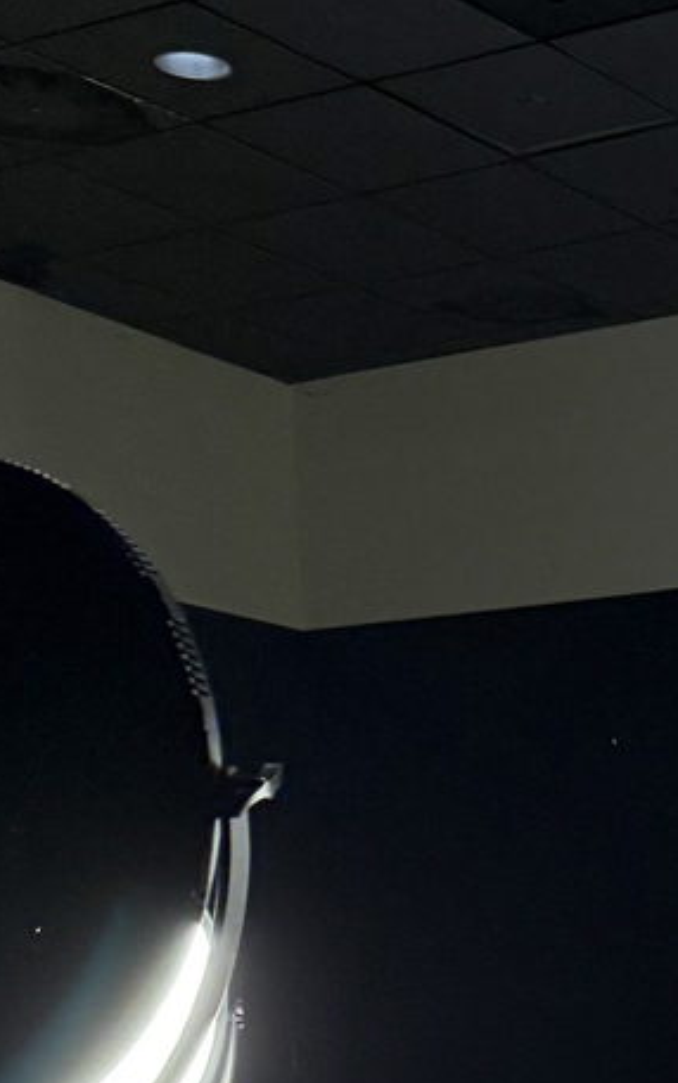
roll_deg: -0.5
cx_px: 1256
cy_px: 1533
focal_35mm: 89
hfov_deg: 13.1
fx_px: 2629
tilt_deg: -6.8
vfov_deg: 20.5
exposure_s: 1/60
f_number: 1.78
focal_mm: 6.76
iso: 200
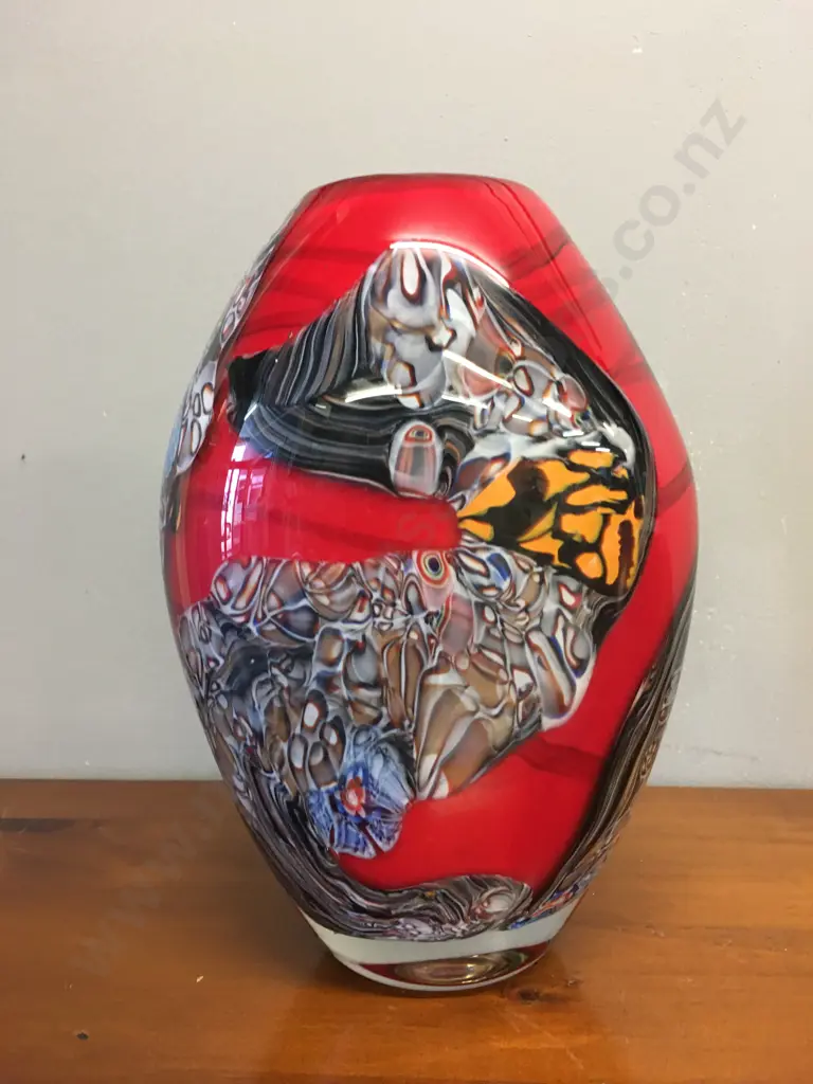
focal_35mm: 29
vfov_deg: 61.7
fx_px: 908
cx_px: 406
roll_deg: +0.8
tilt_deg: -4.8
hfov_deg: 48.2
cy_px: 542
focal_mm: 4.15
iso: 100
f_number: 2.2
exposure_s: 1/17
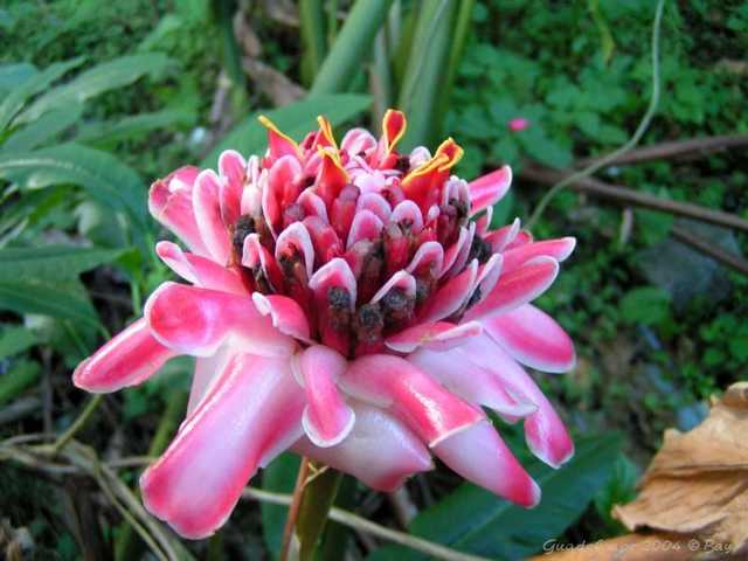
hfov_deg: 49.0
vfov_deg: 37.7
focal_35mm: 38
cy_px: 280
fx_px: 821
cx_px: 374
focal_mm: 5.8
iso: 200
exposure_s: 1/20
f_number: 2.8
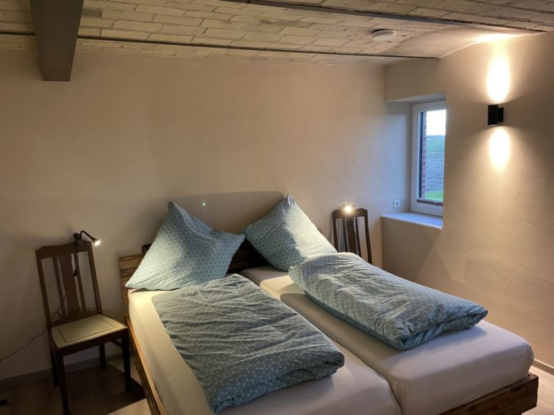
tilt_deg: -8.2
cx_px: 277
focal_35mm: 26
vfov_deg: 53.1
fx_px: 416
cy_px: 208
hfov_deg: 67.3
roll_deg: +1.9
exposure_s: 1/50
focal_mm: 4.2
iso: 320
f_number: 1.6
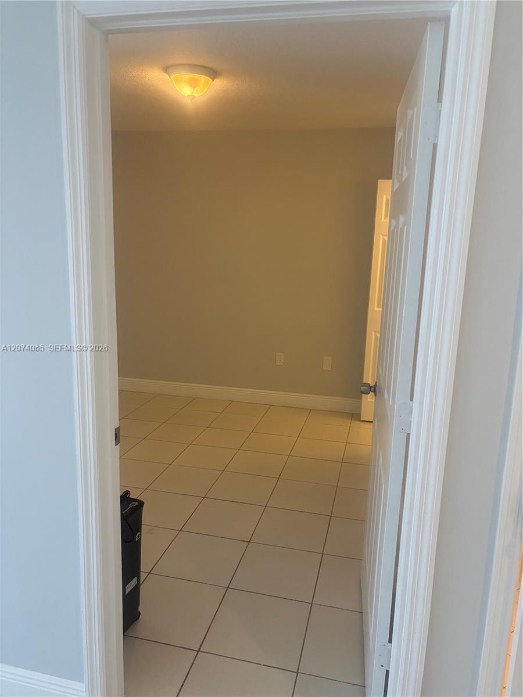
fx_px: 524
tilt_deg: -11.2
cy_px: 348
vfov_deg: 67.3
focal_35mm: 26
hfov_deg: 53.1
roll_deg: -2.3
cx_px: 262
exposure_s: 1/120
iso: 250
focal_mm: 5.96
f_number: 1.6
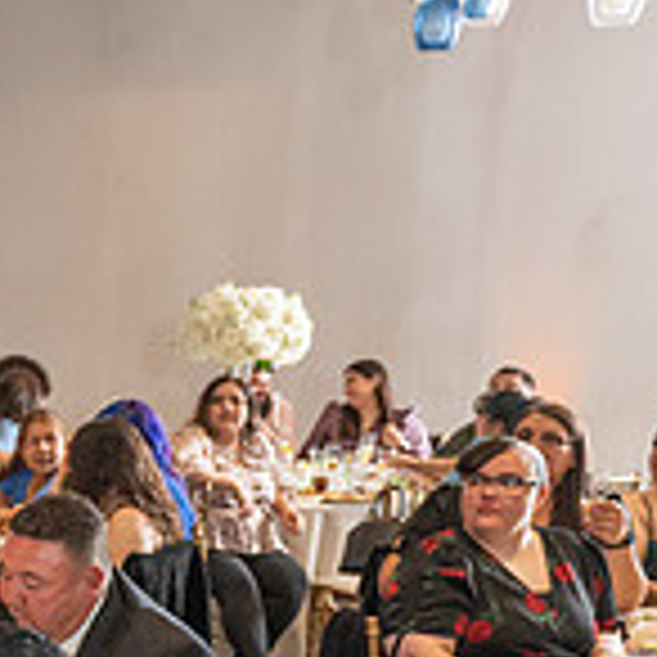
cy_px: 578
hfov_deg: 17.7
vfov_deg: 21.0
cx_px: -490
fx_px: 1739
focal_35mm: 81
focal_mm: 24
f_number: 3.5
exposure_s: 1/160
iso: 800
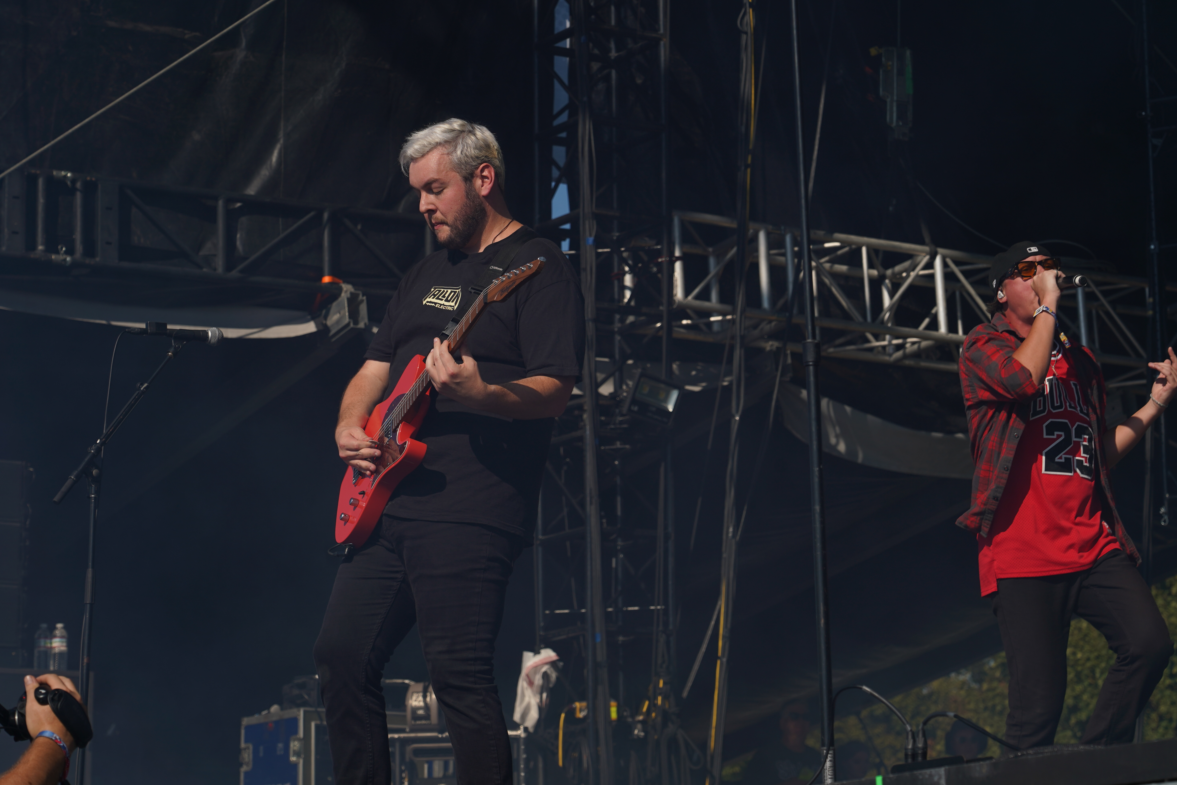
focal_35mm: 108
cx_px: 600
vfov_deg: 12.7
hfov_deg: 18.9
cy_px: 391
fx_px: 3531
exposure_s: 1/640
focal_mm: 105
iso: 100
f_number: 8
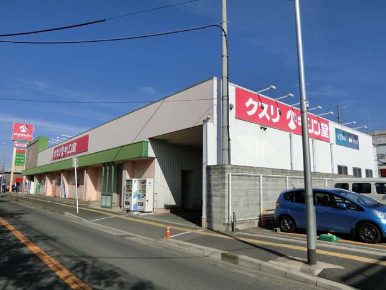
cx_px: 193
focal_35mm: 25
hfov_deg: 69.4
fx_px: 279
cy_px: 145
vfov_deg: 54.9
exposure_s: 1/640
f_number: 7
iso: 80
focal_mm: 4.5
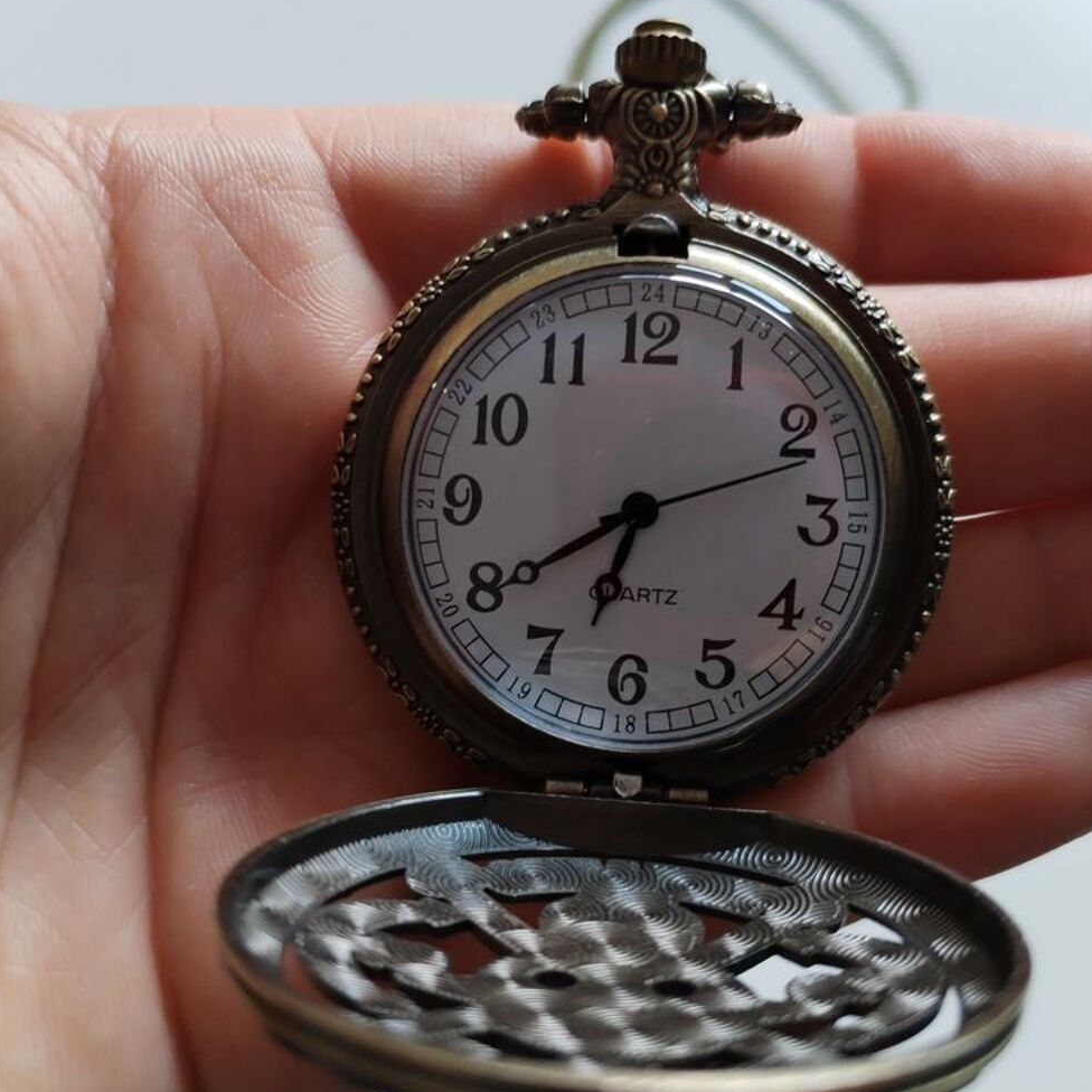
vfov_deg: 47.2
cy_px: 561
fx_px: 1249
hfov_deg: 47.2
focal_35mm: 35
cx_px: 539
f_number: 1.8
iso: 310
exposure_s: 1/50
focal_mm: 4.75
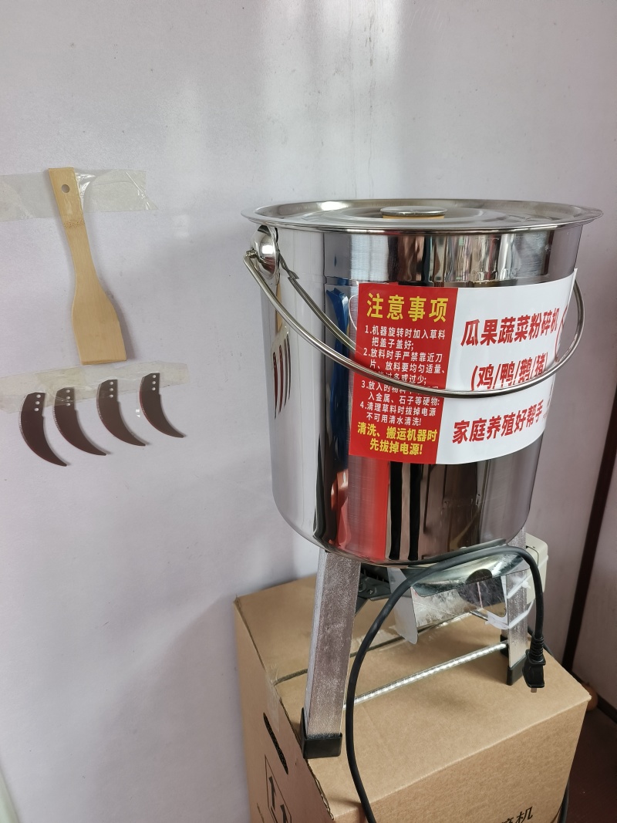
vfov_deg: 73.9
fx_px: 547
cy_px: 412
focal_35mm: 23
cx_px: 308
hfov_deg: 58.9
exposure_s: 1/100
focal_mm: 5.5
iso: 747
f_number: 1.75
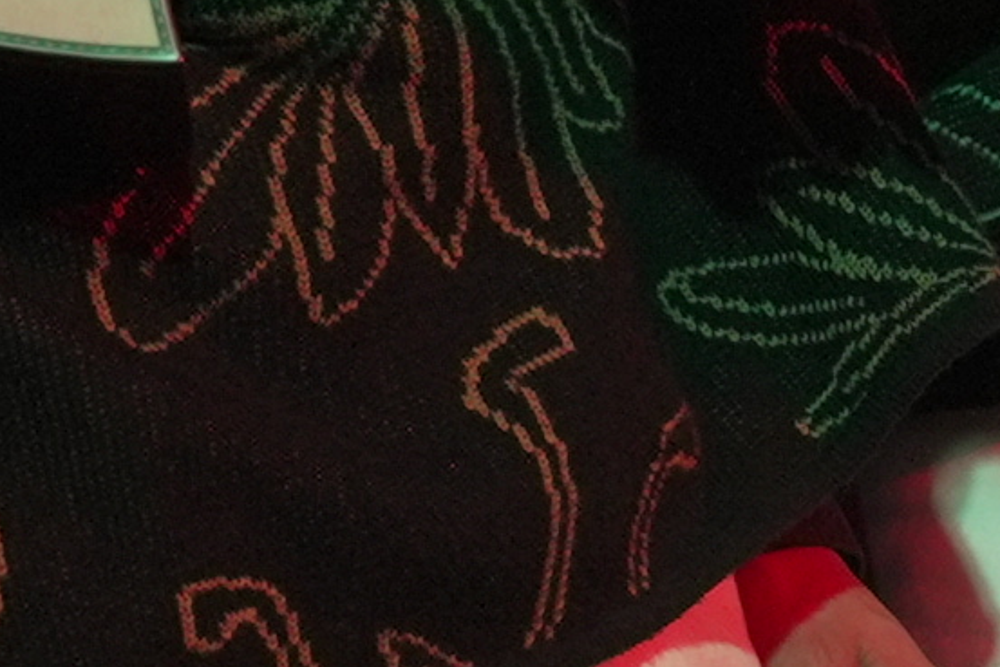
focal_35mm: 299
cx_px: 2098
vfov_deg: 4.5
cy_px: -551
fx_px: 8307
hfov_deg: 6.6
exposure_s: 1/100
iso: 1250
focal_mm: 39
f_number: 3.2
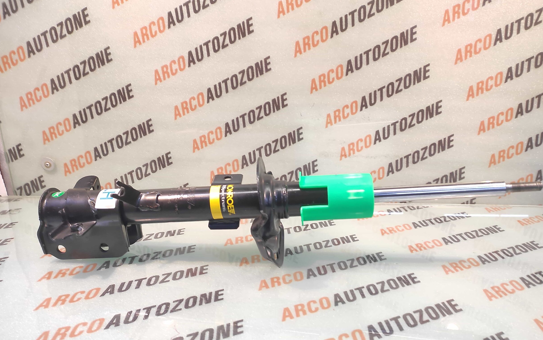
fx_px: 281
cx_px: 281
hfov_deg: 88.0
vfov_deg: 61.6
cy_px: 207
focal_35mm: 19
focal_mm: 4.74
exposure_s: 1/33
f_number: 1.79
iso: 325
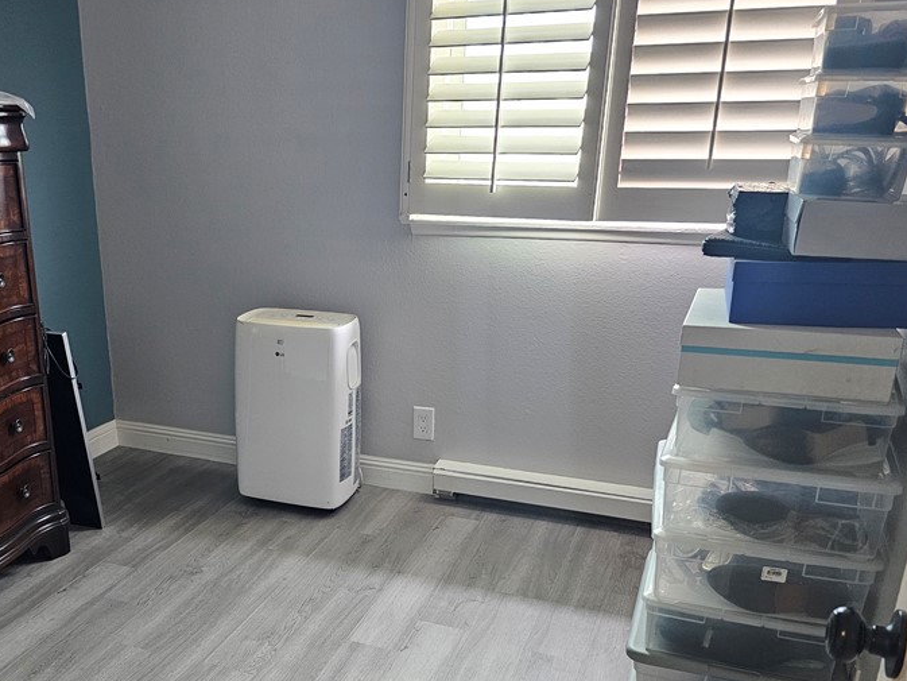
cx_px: 317
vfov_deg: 40.0
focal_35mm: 35
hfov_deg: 51.8
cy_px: 477
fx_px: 917
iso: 640
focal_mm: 6.3
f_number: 1.7
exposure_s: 1/120
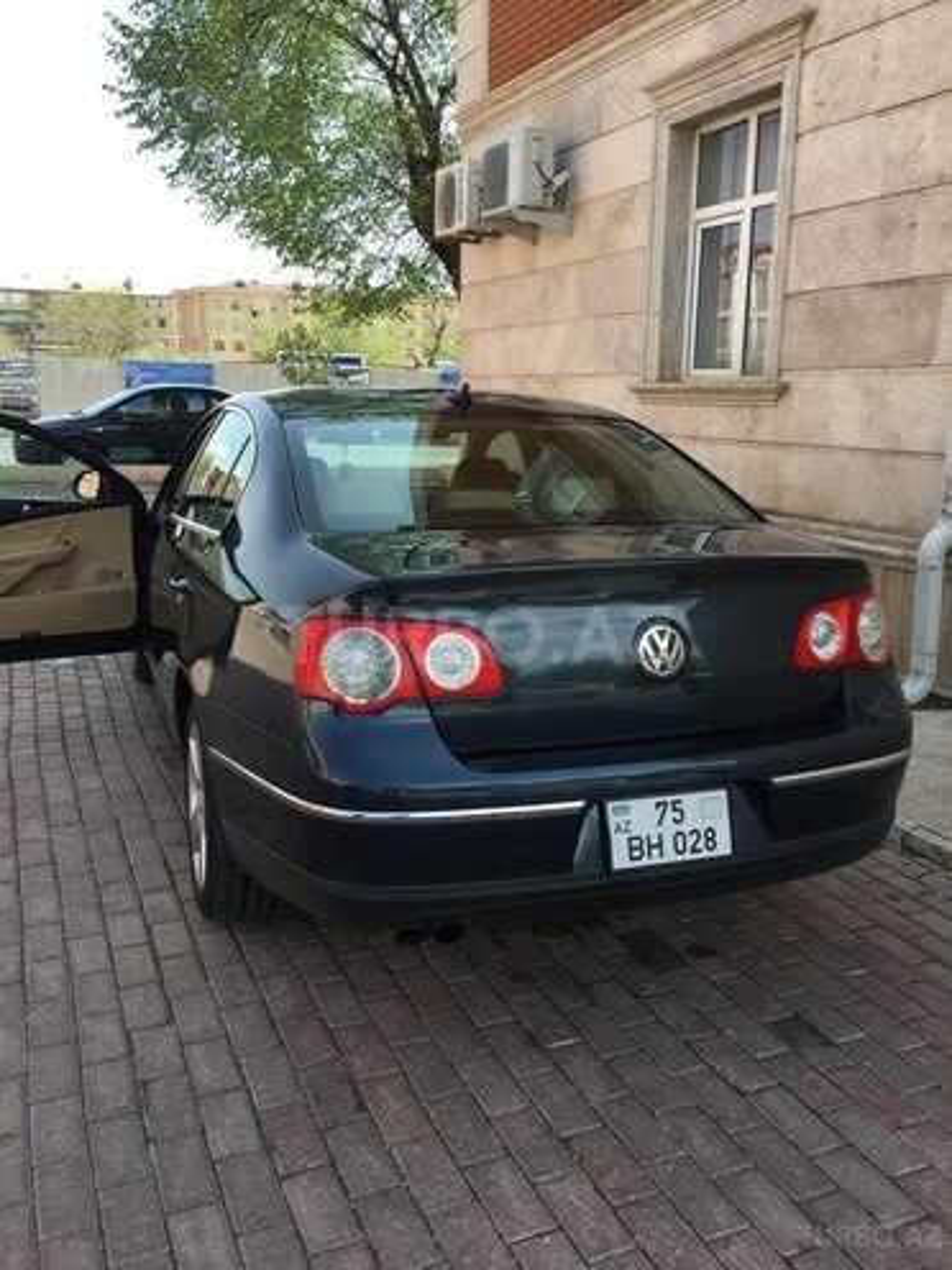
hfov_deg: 48.2
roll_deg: -0.5
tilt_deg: -12.8
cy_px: 635
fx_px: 1063
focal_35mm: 29
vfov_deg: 61.7
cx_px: 476
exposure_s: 1/472
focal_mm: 4.15
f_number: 2.2
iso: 25
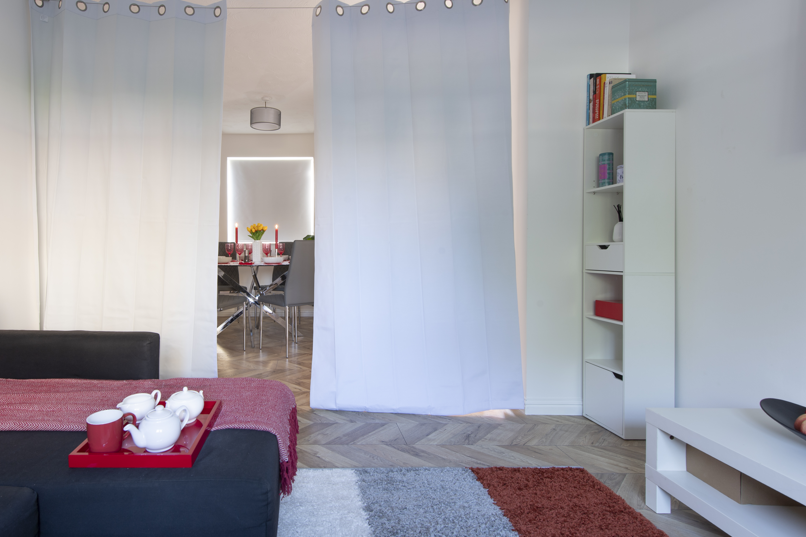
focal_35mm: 20
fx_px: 448
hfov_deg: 82.4
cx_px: 302
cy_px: 249
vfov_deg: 61.9
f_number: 8
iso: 100
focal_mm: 15
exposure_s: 1
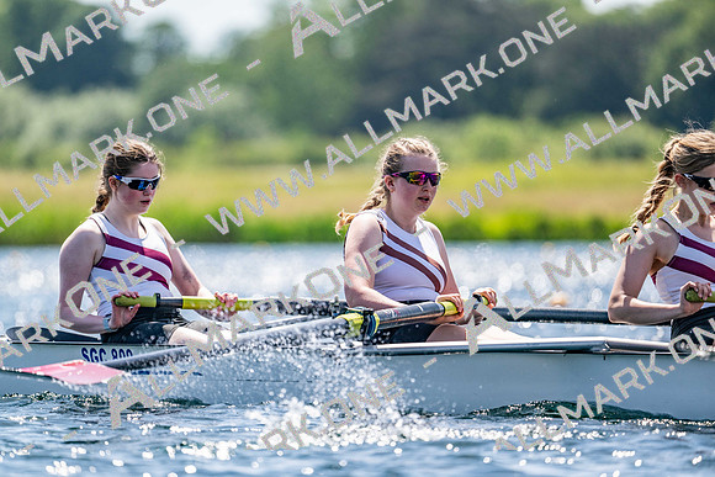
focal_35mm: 400
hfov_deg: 5.2
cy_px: 238
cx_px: 358
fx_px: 7946
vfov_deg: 3.4
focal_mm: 400
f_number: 4.5
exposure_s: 1/2500
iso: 250
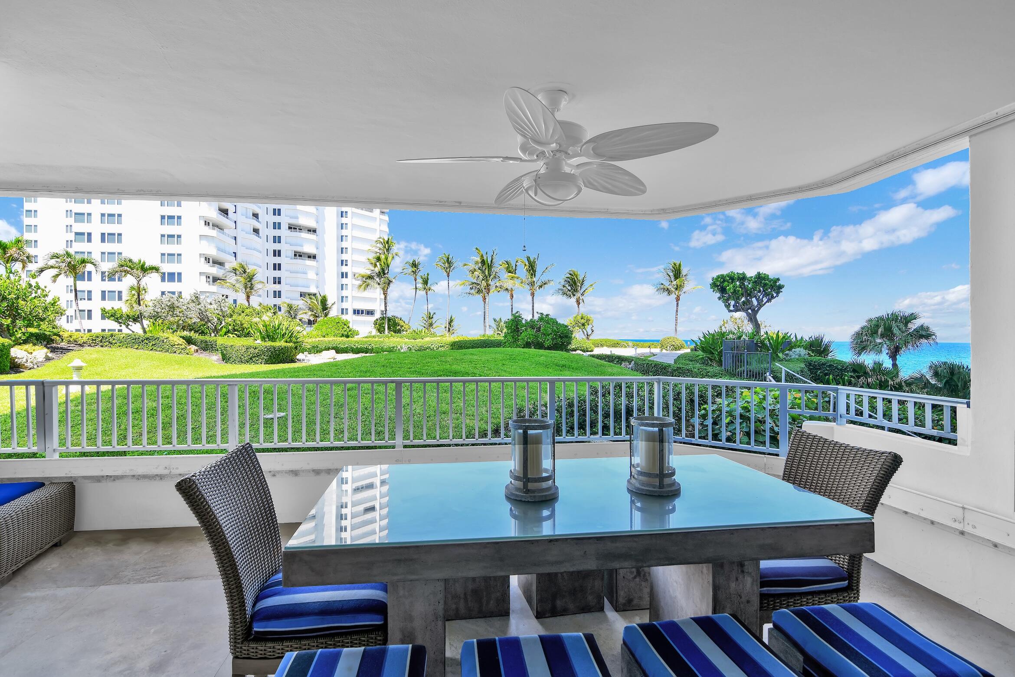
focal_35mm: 16
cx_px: 508
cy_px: 338
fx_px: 451
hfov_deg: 96.7
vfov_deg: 73.7
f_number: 11
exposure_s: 1/125
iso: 200
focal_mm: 16
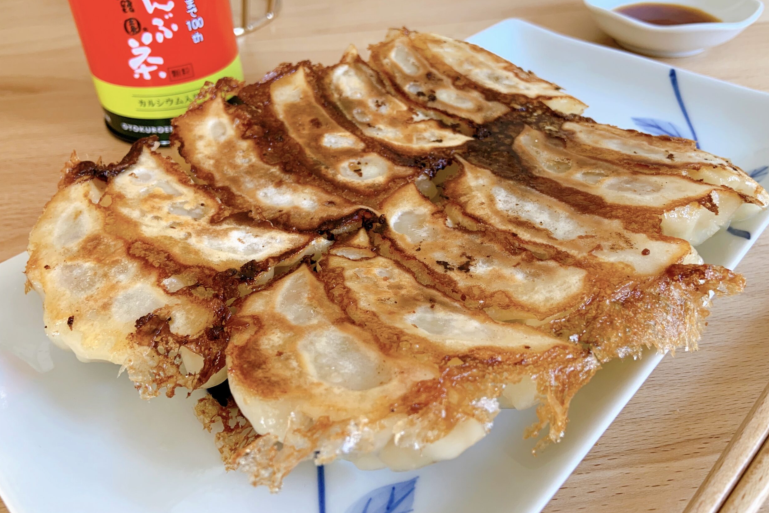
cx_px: 381
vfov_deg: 46.3
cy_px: 218
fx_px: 598
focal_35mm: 28
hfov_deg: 65.5
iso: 100
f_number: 1.8
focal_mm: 4.25
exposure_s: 1/62
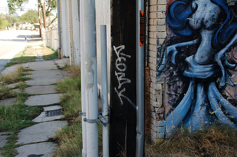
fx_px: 316
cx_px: 118
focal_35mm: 48
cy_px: 78
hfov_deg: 41.1
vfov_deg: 28.0
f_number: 5.6
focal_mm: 32
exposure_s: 1/125
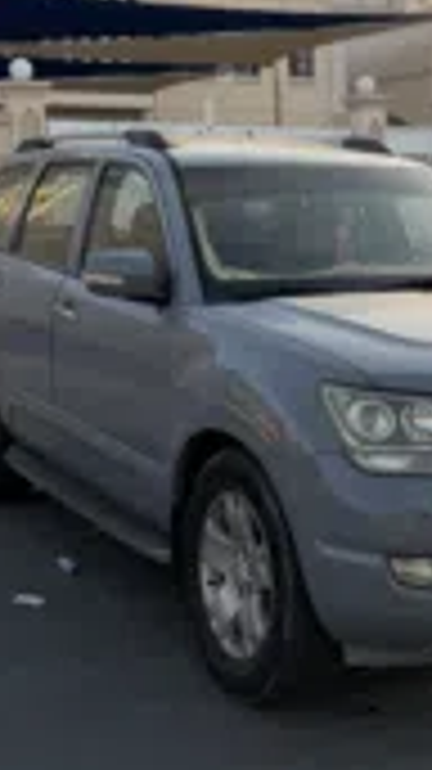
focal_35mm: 61
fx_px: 1244
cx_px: 360
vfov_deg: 34.3
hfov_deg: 19.5
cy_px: 333
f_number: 1.78
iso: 100
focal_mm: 6.76
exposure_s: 1/3021
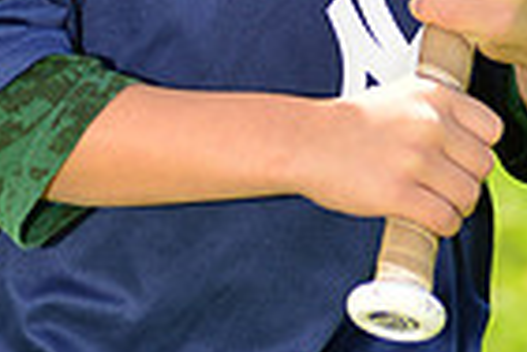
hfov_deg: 3.7
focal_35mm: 556
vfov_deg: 2.5
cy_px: -348
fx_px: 8139
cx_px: 241
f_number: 5
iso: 100
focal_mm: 135
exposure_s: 1/250
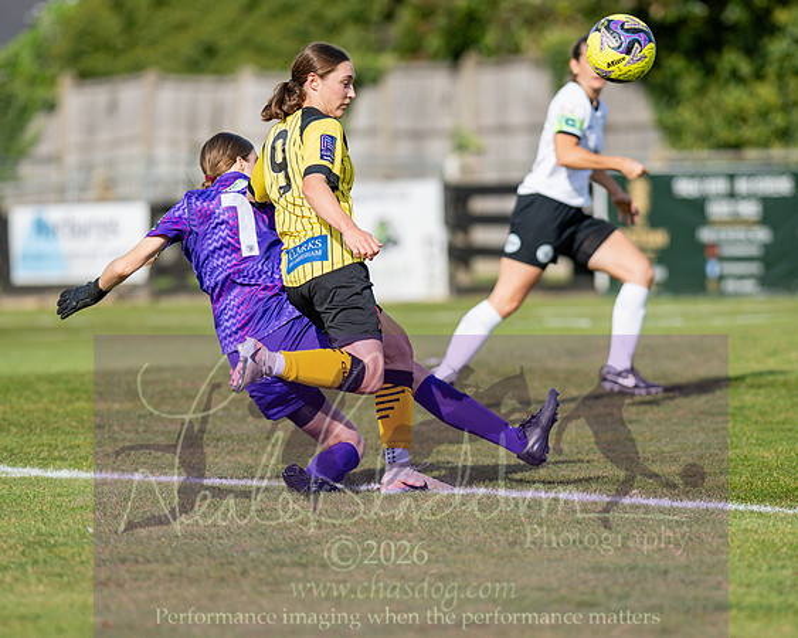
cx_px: 343
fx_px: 8864
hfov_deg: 5.2
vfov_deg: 4.1
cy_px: 339
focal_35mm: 375
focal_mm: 300
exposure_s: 1/2500
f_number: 4
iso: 200
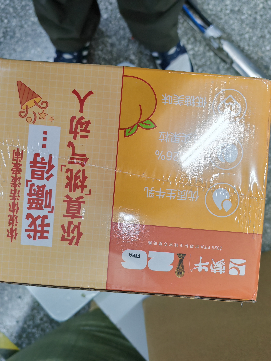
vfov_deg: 65.3
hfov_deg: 51.4
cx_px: 136
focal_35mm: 27
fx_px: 282
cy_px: 180
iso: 125
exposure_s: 1/100
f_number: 1.95
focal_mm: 5.52
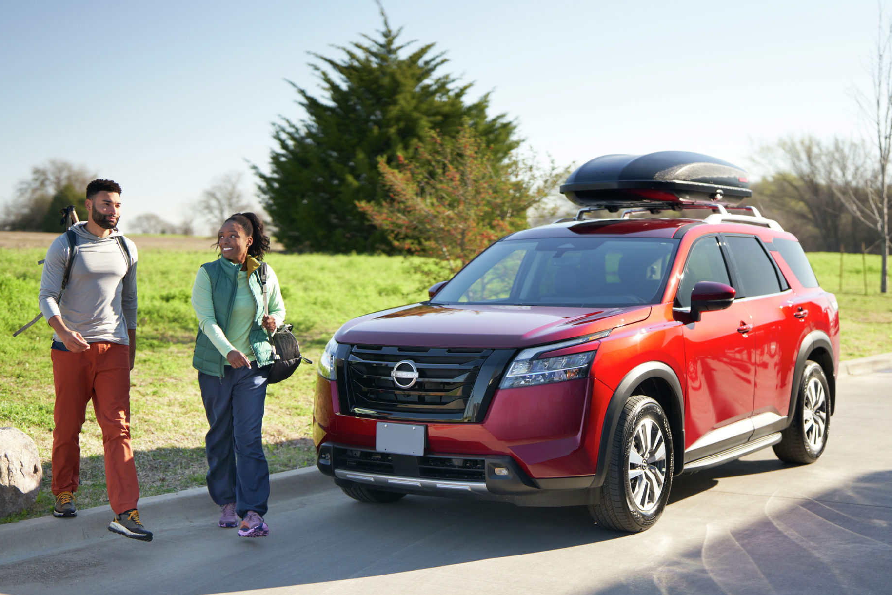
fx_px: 1388
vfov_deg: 24.2
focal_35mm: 56
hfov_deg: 35.6
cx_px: 448
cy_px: 314
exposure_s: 1/4000
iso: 640
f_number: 1.4
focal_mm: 50
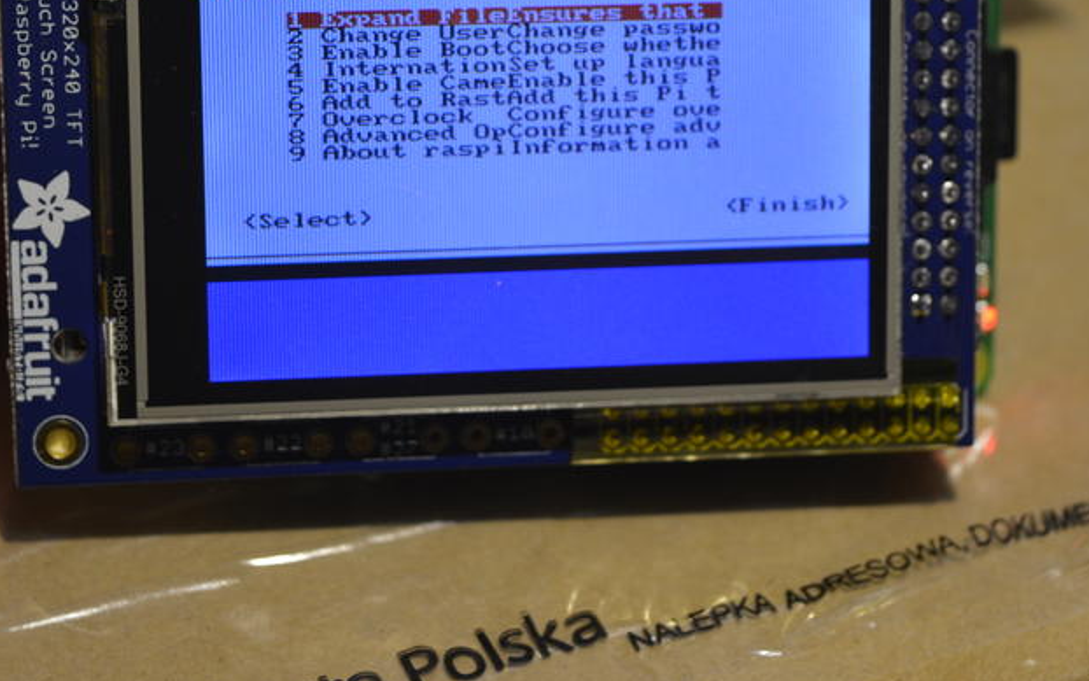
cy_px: 137
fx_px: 3503
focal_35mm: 118
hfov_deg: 17.7
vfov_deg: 11.1
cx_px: 604
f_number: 5.3
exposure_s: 1/60
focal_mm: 48
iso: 500
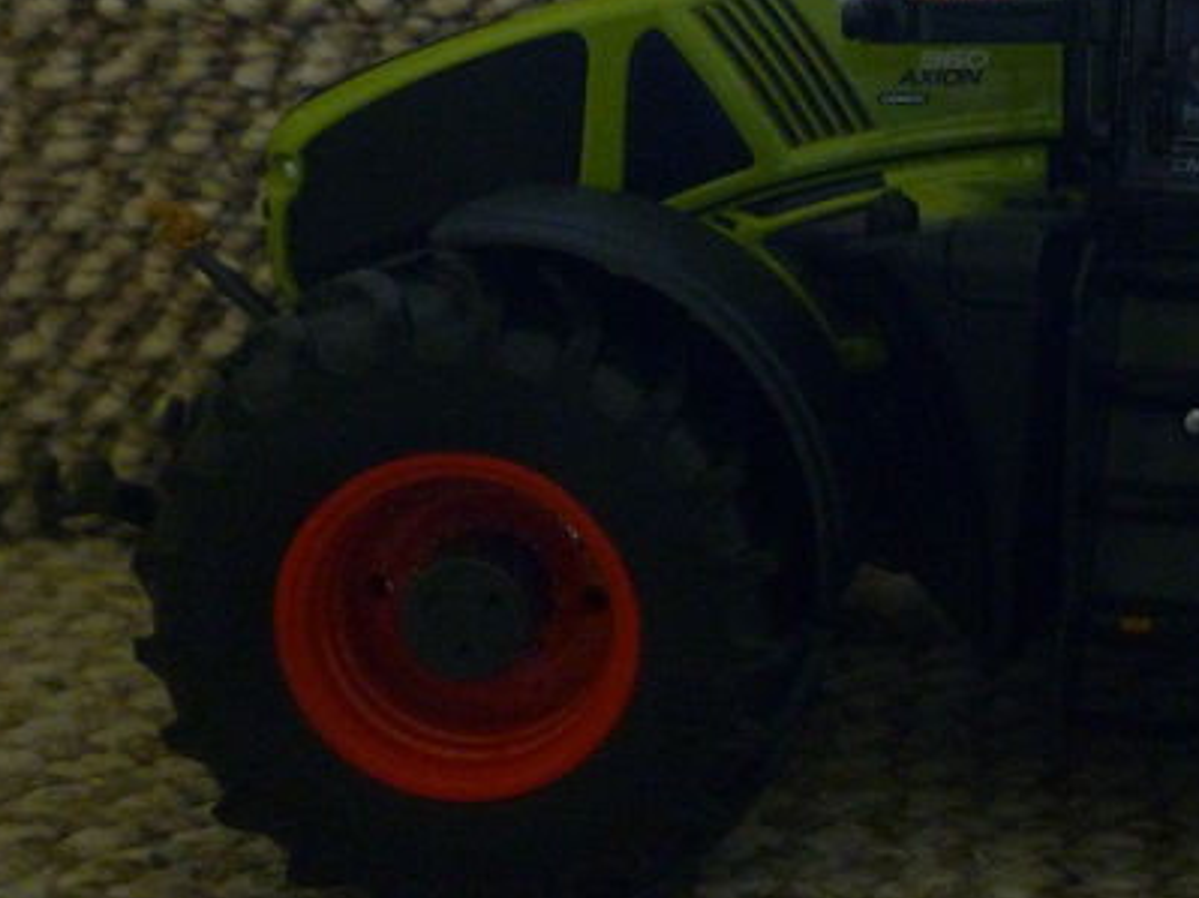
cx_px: 1115
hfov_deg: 28.9
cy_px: 231
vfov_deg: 22.7
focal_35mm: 64
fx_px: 2216
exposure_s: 1/8
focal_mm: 5.2
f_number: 3.3
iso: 400
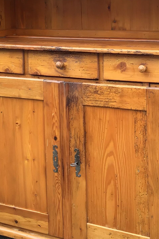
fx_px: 490
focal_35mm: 74
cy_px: 44
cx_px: 97
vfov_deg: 26.8
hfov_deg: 18.4
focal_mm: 3.3
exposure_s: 1/122
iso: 25
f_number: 2.4
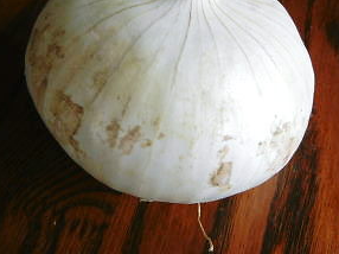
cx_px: 188
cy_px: 90
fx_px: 411
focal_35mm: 42
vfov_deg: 34.1
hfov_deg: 44.8
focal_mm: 5.4
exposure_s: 1/53.3
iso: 160
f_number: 3.5
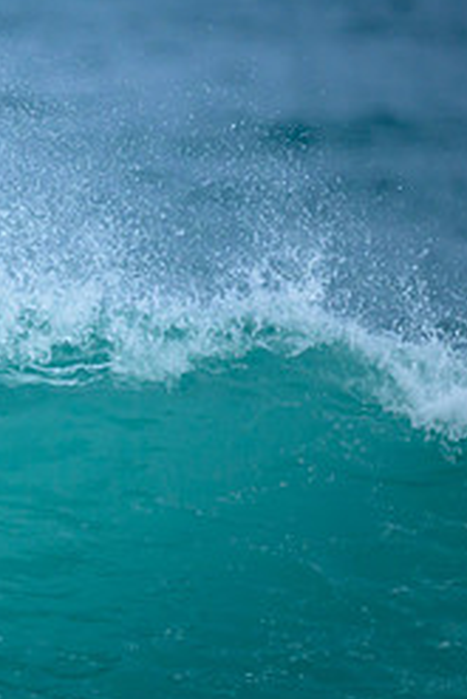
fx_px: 50226
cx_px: -633
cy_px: 438
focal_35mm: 2585
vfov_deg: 0.8
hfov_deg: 0.5
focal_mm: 800
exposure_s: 1/2500
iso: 500
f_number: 6.3
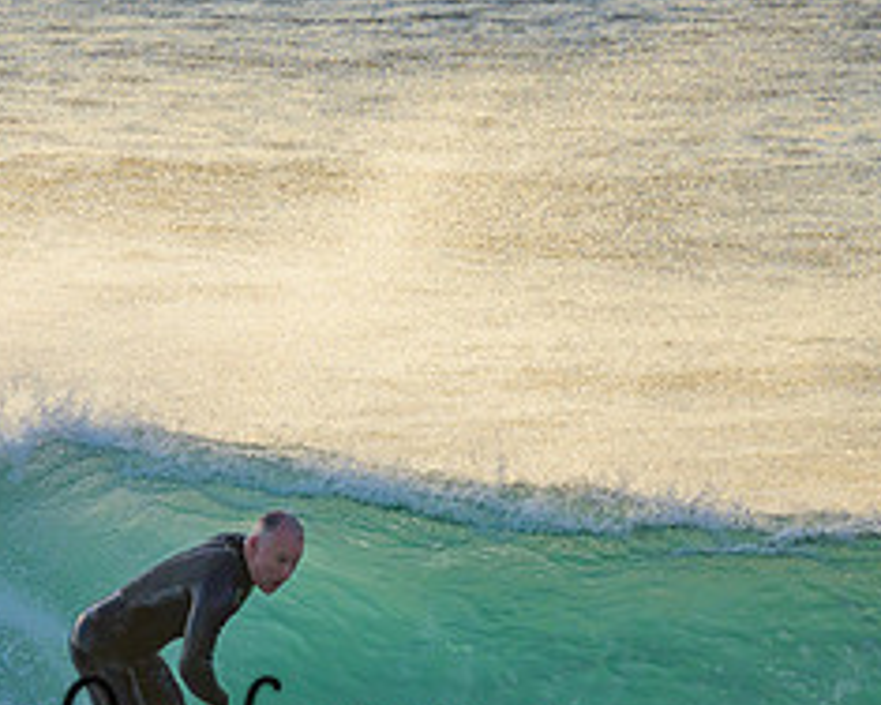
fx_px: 48394
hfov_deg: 1.0
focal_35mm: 1856
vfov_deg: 0.8
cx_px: 225
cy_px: 703
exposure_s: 1/2000
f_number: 6.3
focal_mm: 800
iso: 1000
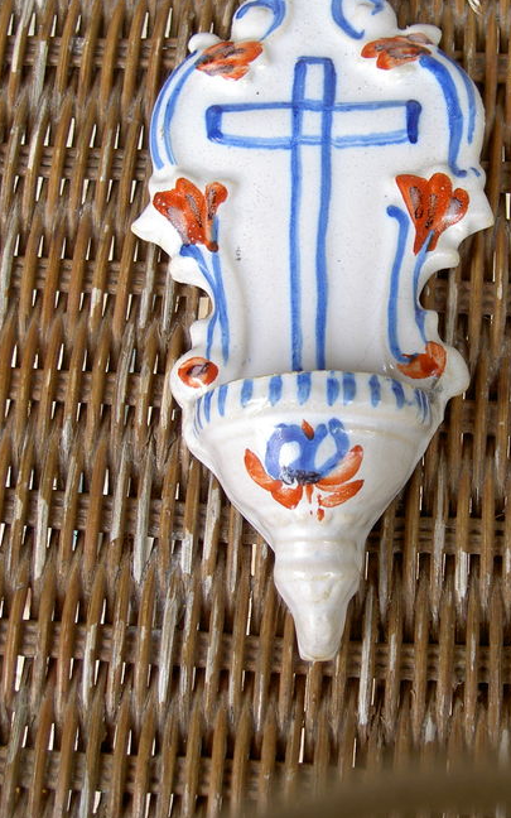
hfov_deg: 18.0
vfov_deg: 28.6
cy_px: 357
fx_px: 1604
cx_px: 400
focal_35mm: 72
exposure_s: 1/60
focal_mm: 9
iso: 50
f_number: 2.9
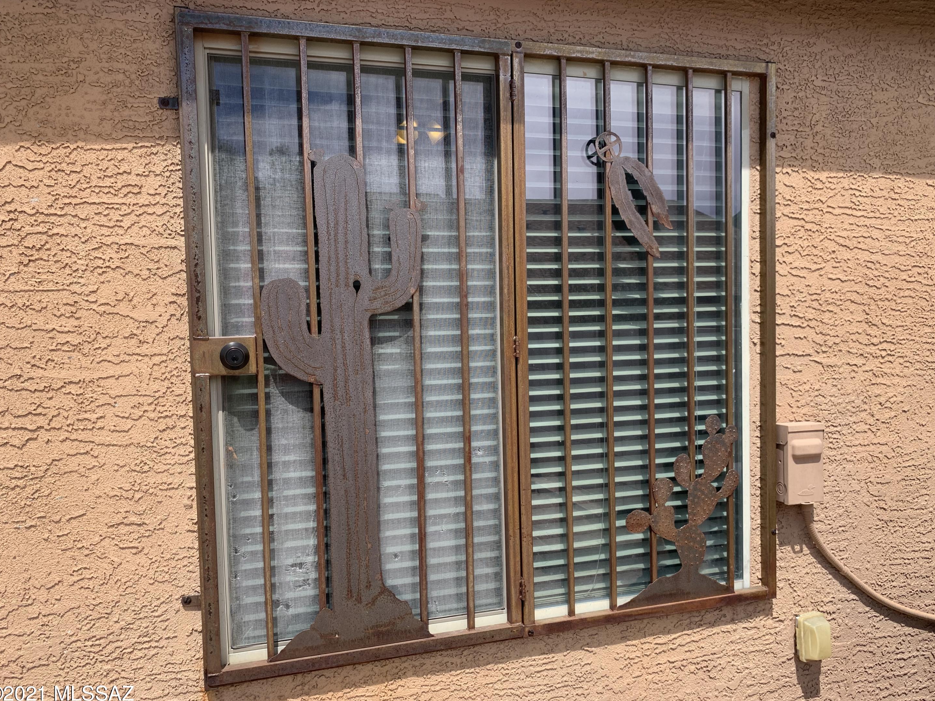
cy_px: 362
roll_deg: +2.0
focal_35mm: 27
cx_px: 472
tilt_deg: -3.1
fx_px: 729
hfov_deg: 65.3
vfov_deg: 51.3
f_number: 1.8
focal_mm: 4.25
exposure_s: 1/1387
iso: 25
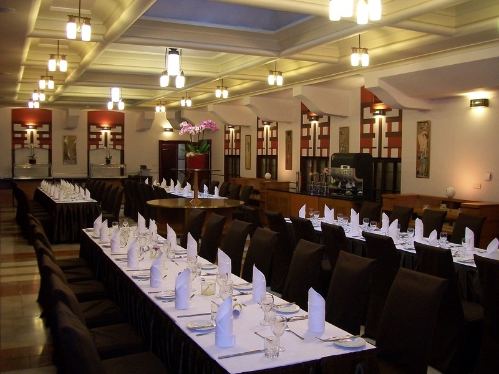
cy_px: 187
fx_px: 519
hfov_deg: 51.4
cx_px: 250
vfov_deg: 39.7
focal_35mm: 36
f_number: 2.7
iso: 200
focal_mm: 6
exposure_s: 1/30
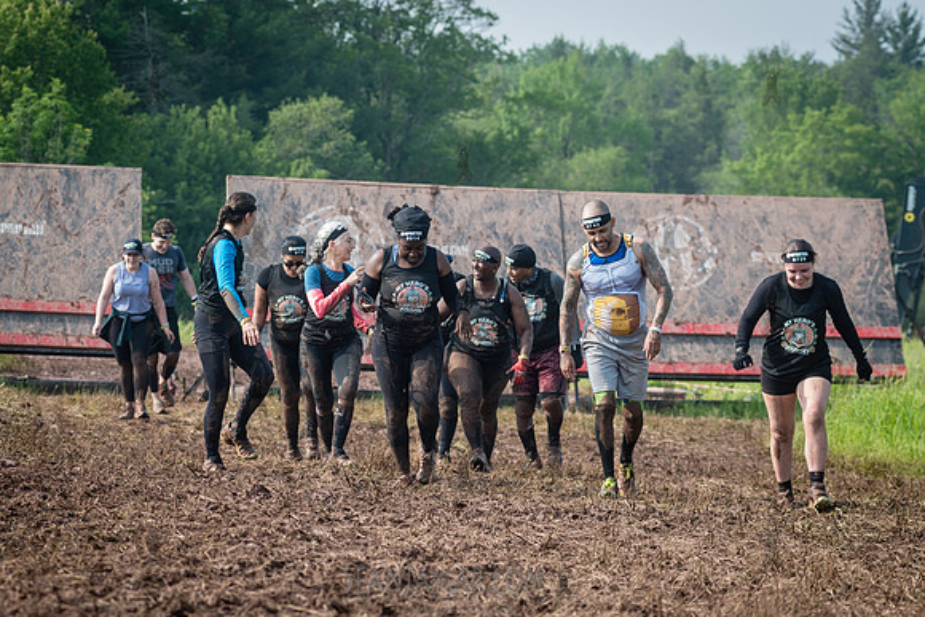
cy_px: 350
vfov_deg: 10.3
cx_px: 377
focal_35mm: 134
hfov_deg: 15.3
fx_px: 3440
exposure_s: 1/500
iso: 250
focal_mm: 100
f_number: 4.5
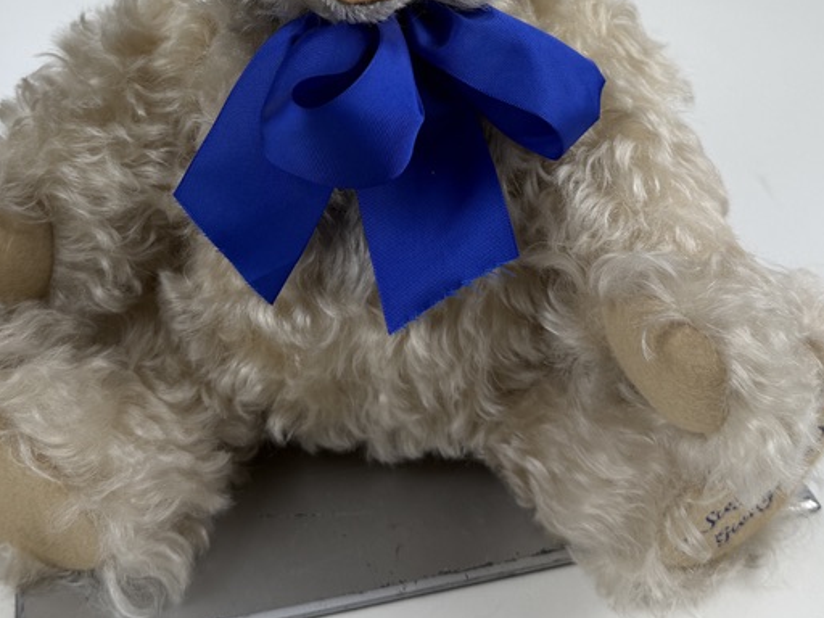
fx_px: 1143
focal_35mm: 48
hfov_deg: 39.5
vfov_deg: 29.1
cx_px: 333
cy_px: 71
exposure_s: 1/214
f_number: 1.78
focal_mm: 6.76
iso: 64
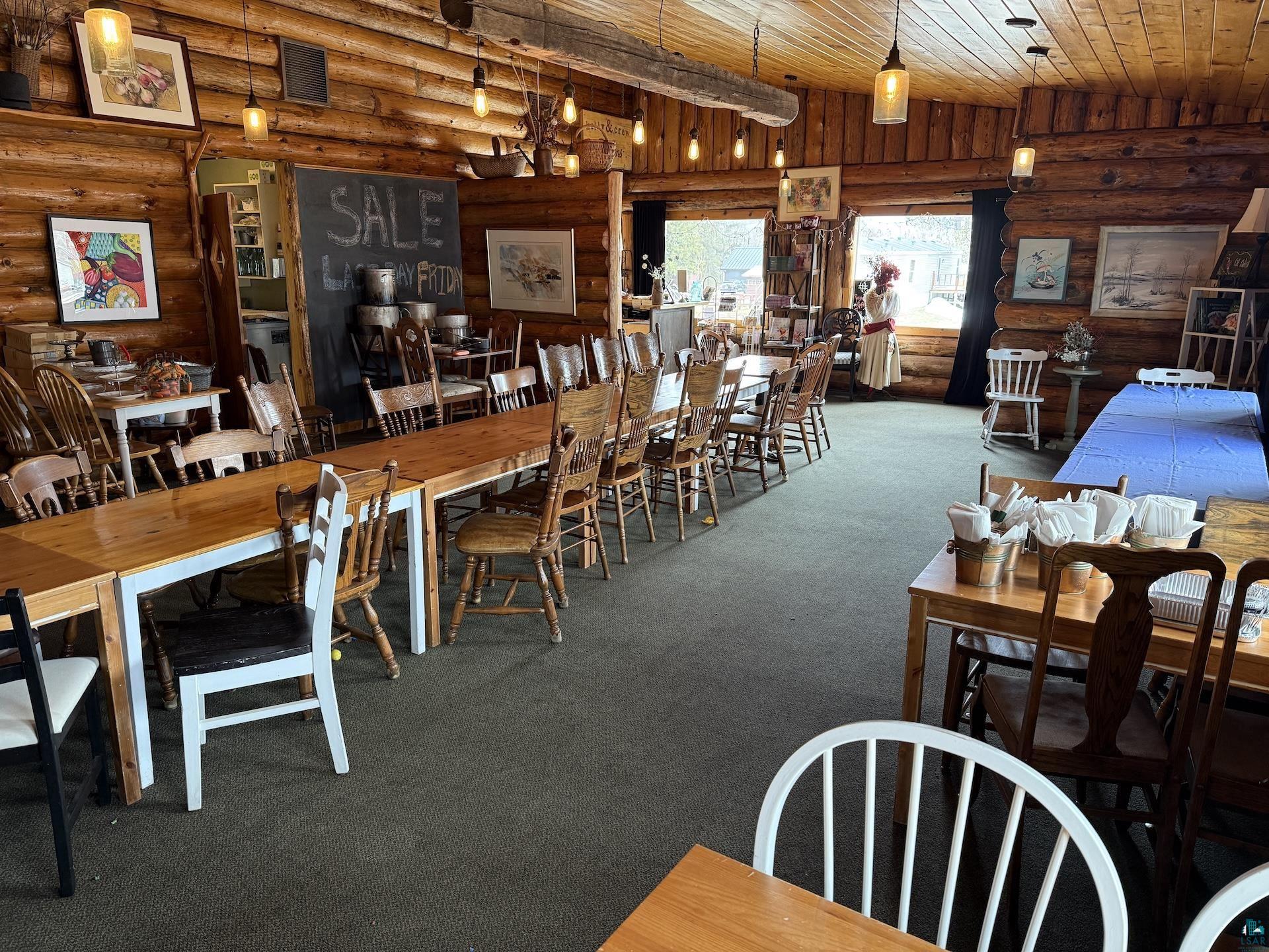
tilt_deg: -14.8
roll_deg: -0.5
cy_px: 476
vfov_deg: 56.8
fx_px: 880
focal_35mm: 24
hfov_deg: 71.6
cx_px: 634
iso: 250
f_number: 1.78
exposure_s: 1/60
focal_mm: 6.76
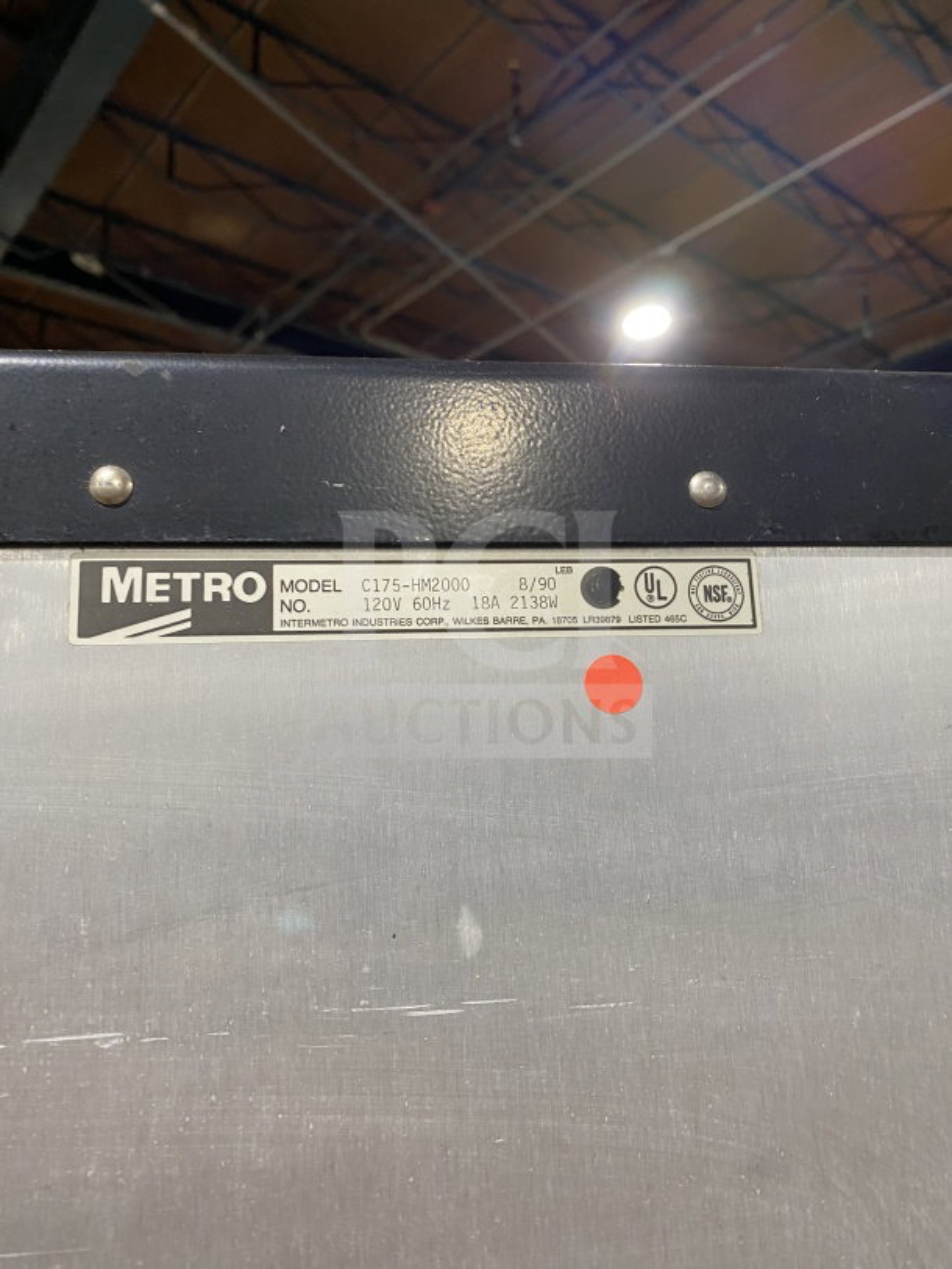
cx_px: 476
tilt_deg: +9.4
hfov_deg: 53.1
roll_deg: +1.6
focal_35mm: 26
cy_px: 634
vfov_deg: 67.3
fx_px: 953
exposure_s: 1/60
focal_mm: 4.25
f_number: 1.8
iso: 200
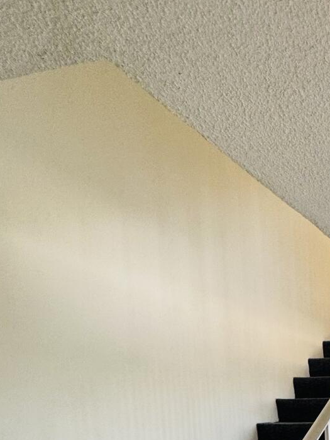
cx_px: 468
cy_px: 483
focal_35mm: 40
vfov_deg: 38.7
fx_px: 508
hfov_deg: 27.4
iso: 160
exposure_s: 1/120
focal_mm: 2.22
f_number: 2.2
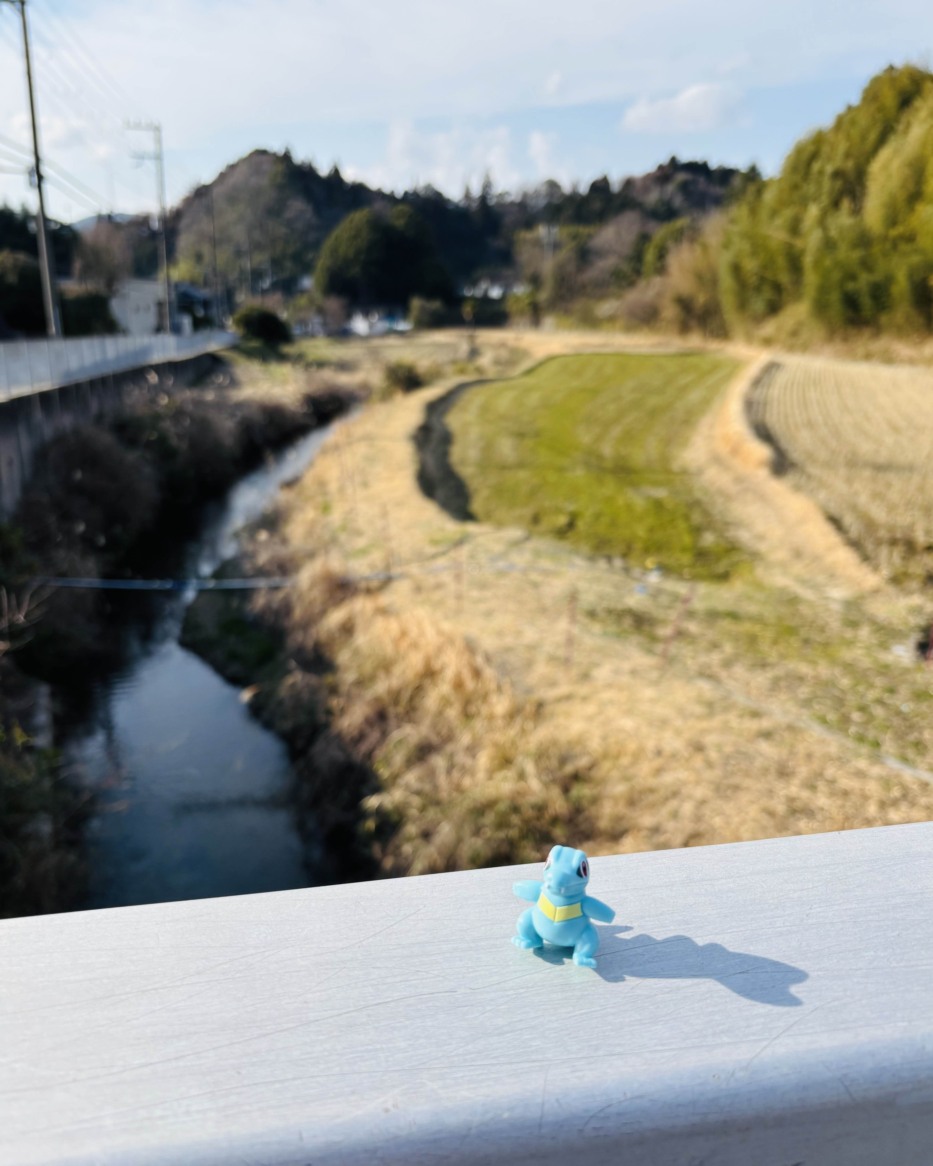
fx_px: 966
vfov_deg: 62.1
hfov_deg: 51.5
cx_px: 474
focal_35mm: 28
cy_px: 634
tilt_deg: -19.6
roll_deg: -0.6
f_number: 1.6
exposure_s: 1/3205
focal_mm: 5.96
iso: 50
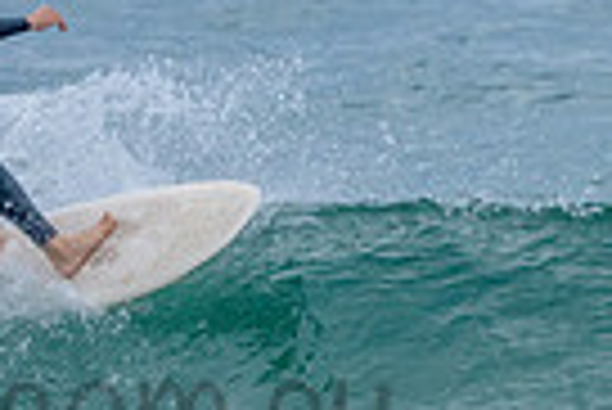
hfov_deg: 0.8
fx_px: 44468
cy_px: 168
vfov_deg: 0.5
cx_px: -82
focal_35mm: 2613
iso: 1600
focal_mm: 500
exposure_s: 1/2000
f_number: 5.6
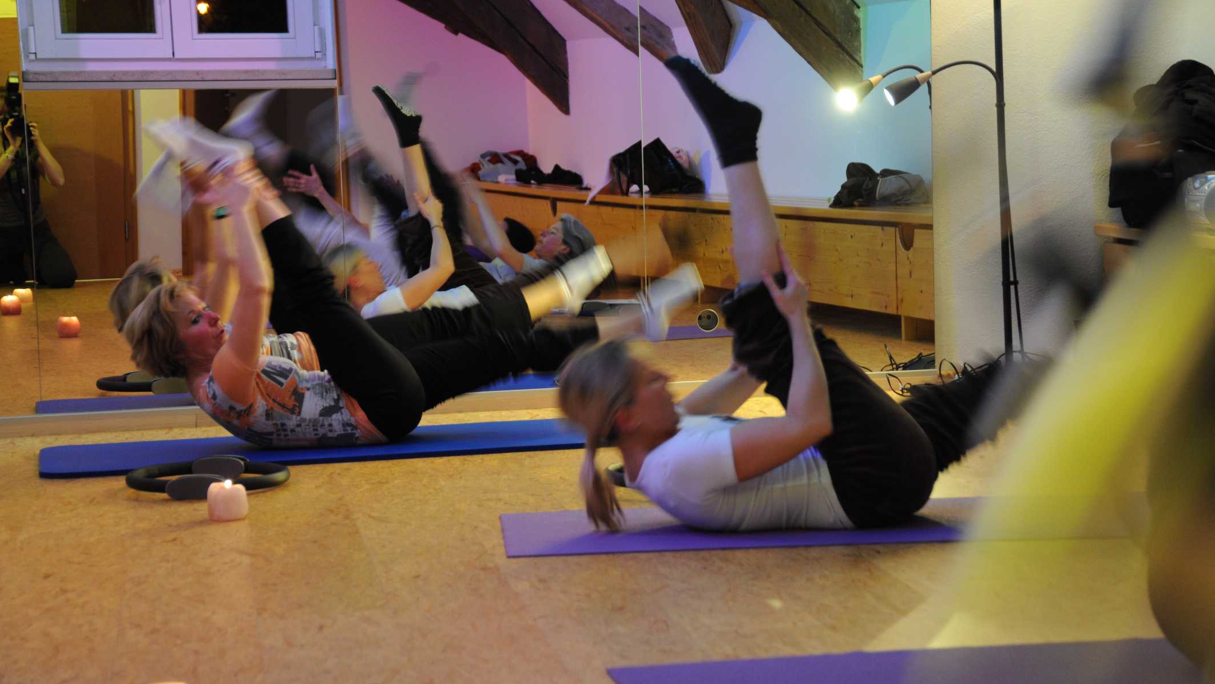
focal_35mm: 86
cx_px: 608
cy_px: 330
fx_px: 2771
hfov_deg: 24.7
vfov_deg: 14.1
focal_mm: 82
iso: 1600
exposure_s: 1/8
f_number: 5.3
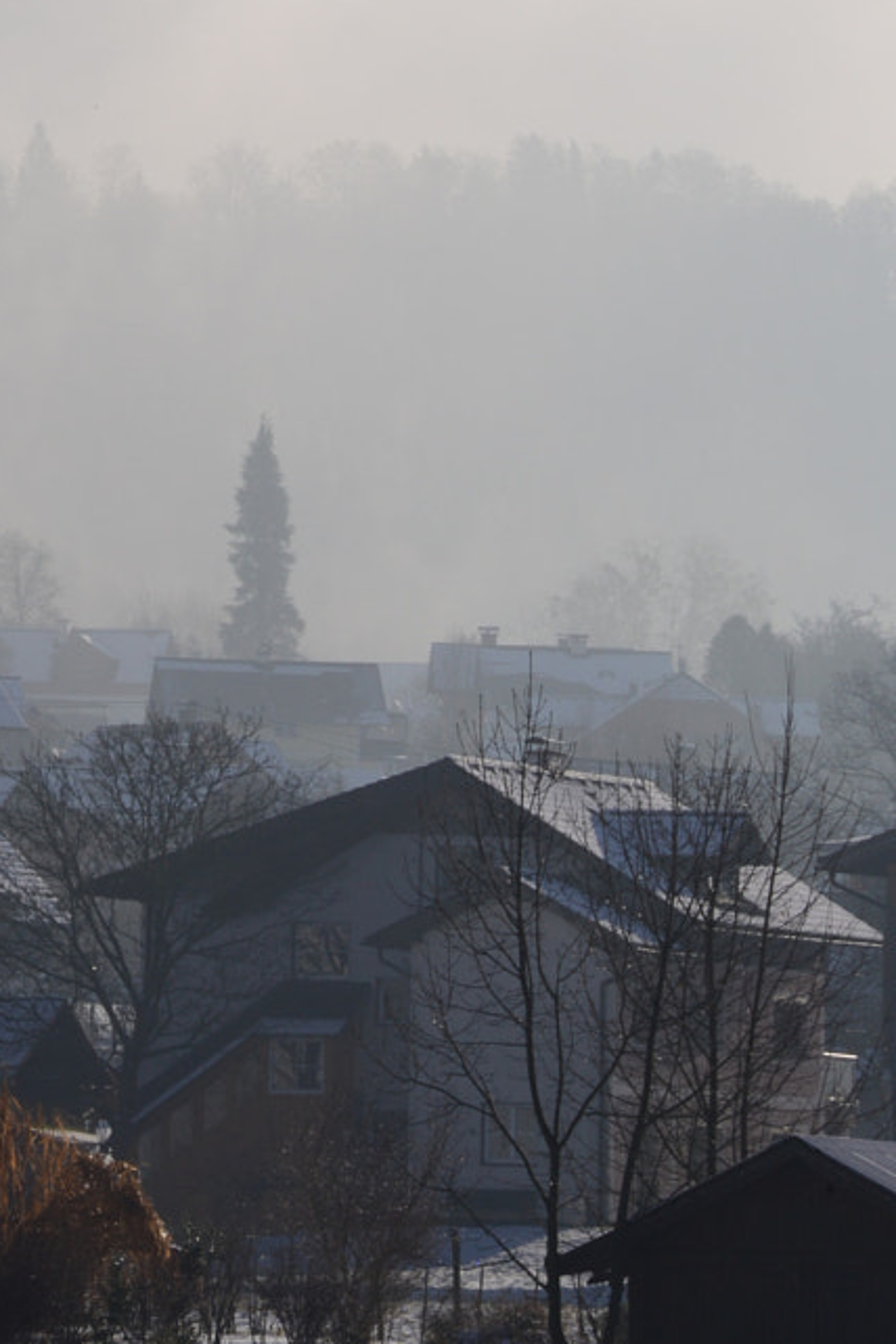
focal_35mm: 374
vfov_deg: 5.5
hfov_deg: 3.7
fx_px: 13962
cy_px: 86
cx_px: 121
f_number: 22
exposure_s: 1/160
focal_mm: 150
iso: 200
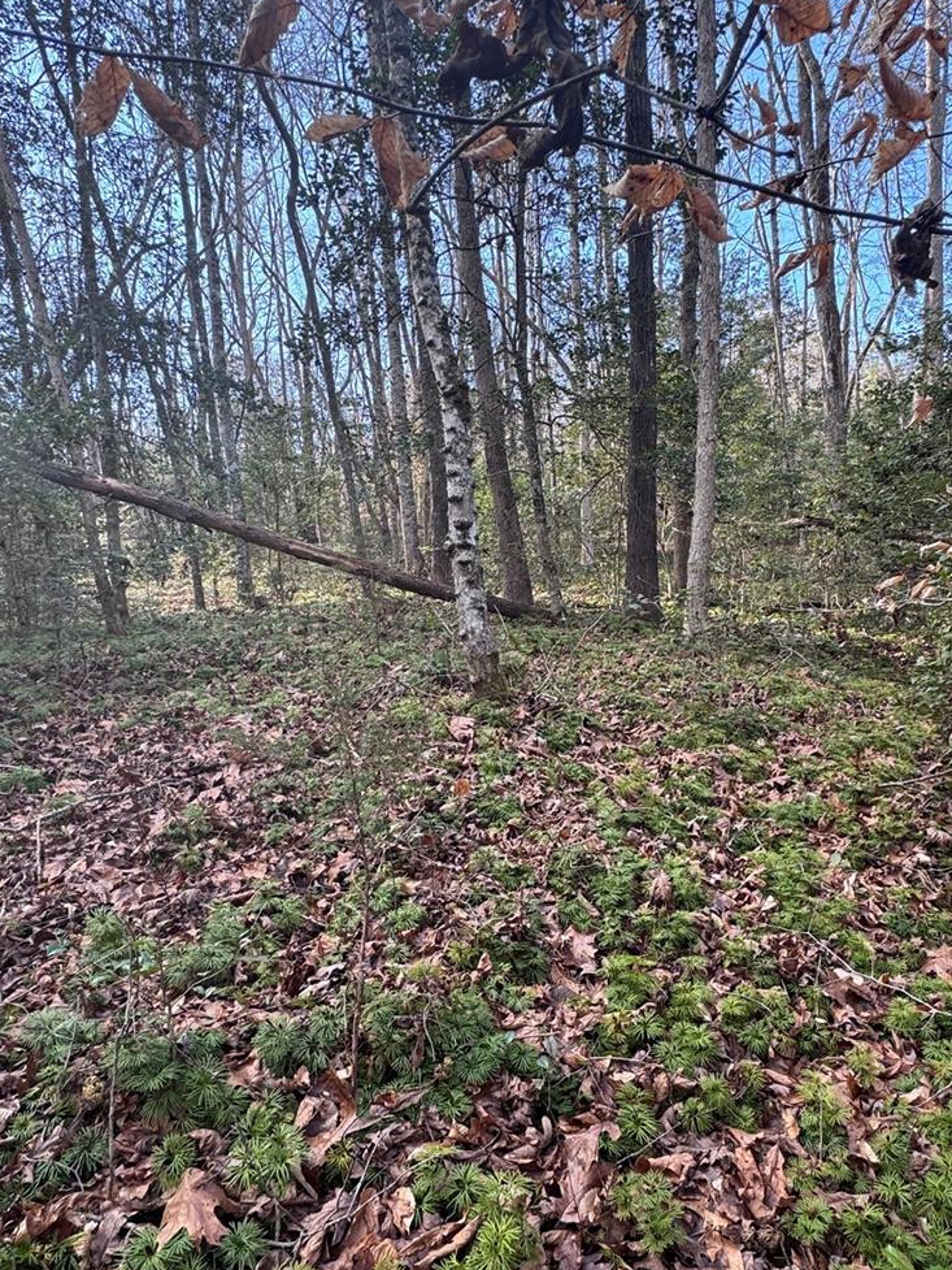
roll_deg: +3.2
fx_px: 807
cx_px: 542
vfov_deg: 75.9
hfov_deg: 60.9
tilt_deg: -7.9
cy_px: 733
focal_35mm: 22
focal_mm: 2.22
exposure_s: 1/99
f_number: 2.2
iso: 50
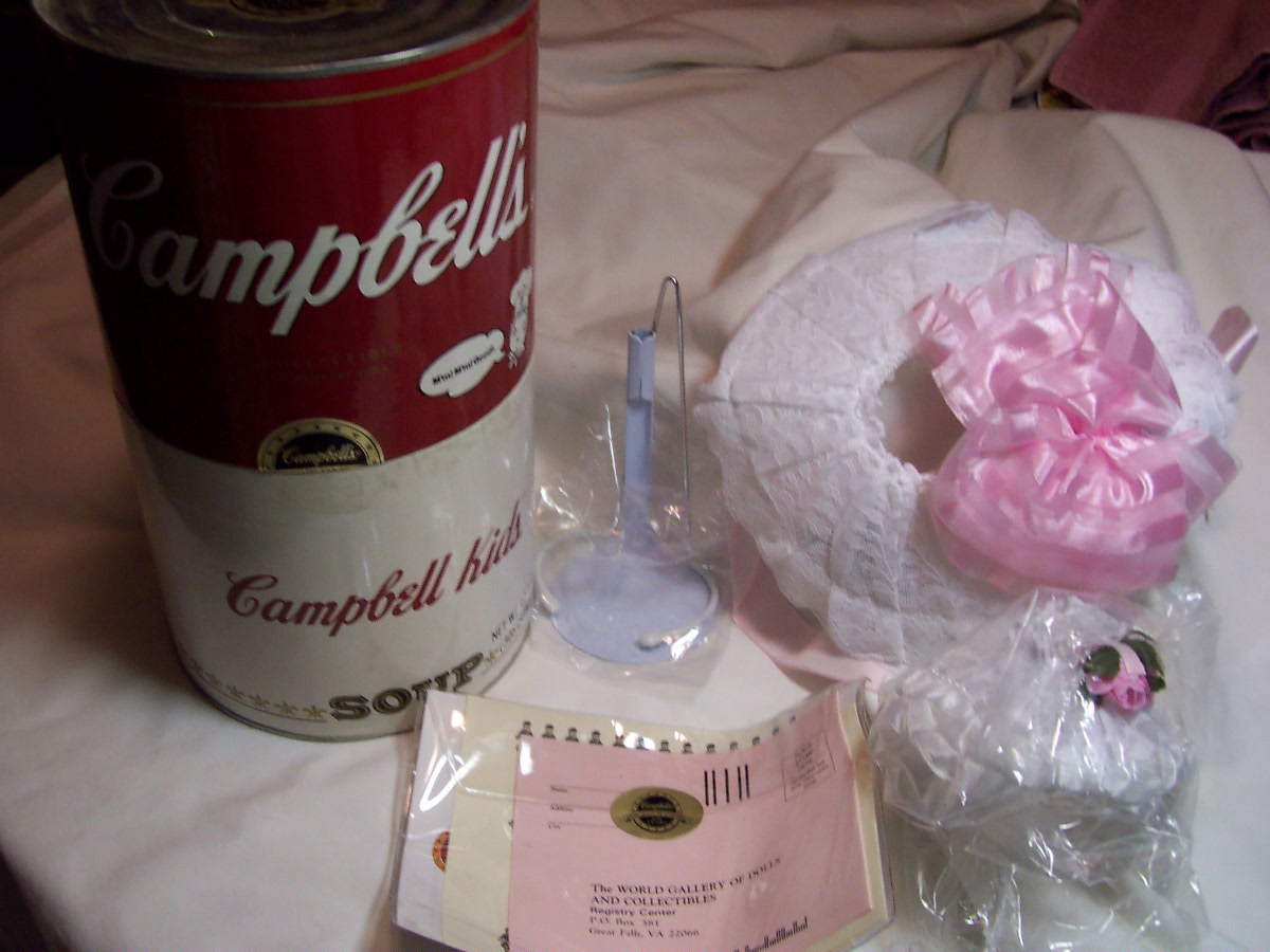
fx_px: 1357
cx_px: 635
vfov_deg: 38.7
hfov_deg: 50.1
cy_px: 476
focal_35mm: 37
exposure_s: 1/30
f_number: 2.8
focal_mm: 5.6
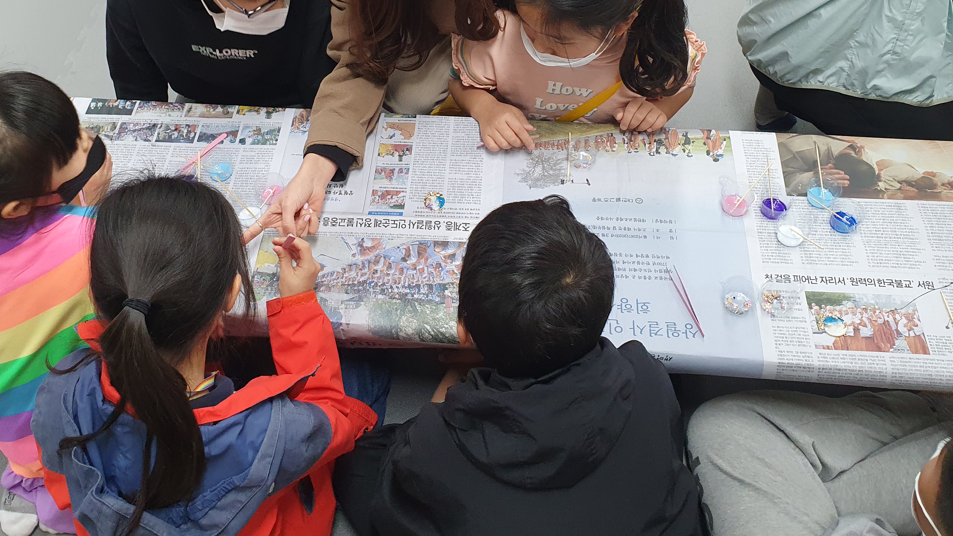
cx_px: 439
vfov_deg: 33.9
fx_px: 859
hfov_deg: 58.0
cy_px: 129
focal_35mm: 34
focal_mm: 4.32
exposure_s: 1/60
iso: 250
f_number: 2.4
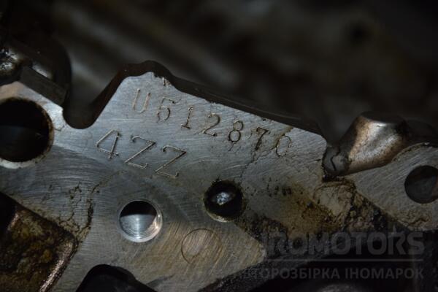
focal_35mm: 158
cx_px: 219
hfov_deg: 13.0
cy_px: 146
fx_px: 1916
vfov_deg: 8.7
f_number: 5.6
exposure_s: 1/60
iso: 800
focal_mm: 105
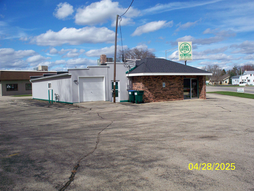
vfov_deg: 40.7
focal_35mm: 35
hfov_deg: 52.6
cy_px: 96
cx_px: 127
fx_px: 257
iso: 125
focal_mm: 7.54
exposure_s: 1/1250
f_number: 4.8
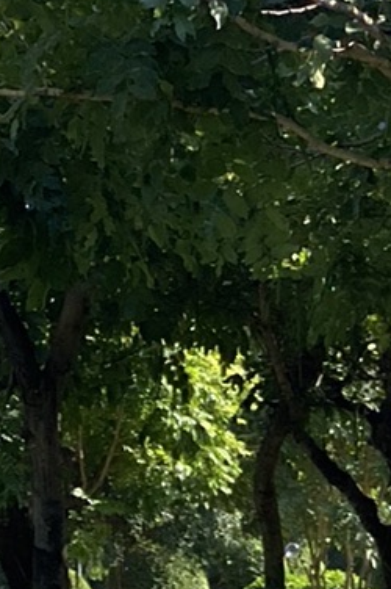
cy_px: 1126
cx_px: 540
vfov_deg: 6.9
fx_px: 4700
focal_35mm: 288
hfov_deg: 4.7
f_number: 2
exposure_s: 1/551
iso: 20
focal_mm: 6
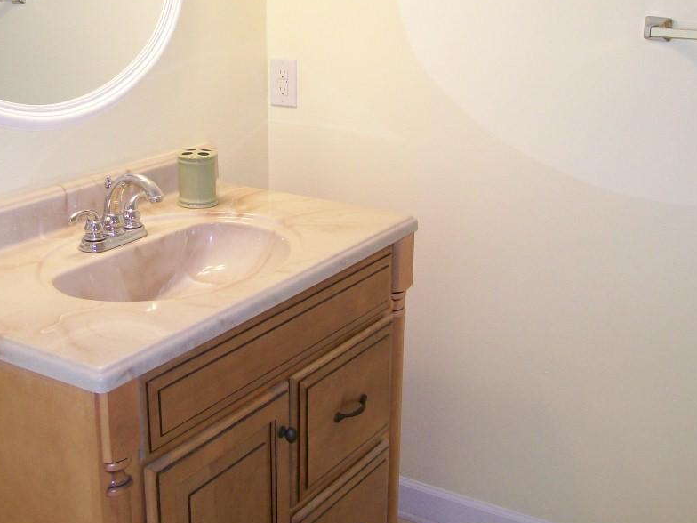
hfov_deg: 40.4
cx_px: 346
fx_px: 946
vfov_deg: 30.7
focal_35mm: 47
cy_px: 188
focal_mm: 6
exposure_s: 1/75.9
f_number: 2.7
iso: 140
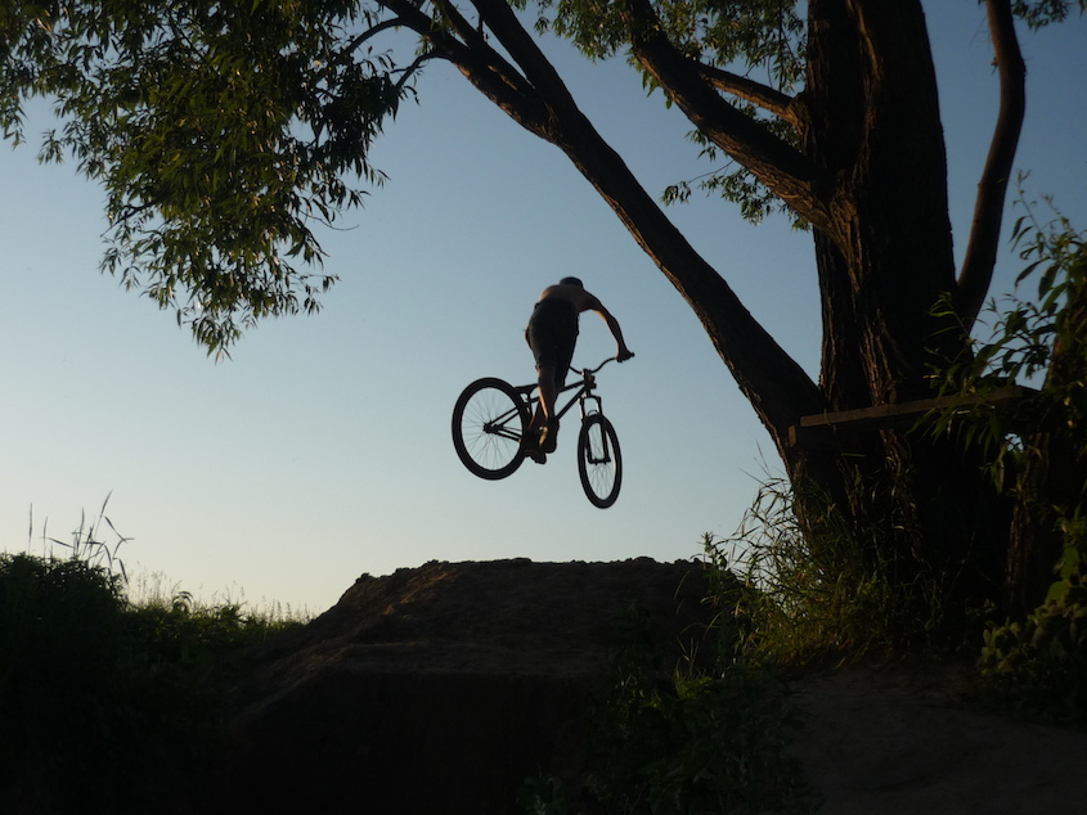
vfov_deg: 36.0
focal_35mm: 40
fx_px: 1256
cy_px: 411
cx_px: 455
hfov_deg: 46.6
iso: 100
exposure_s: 1/160
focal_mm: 5.5
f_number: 8
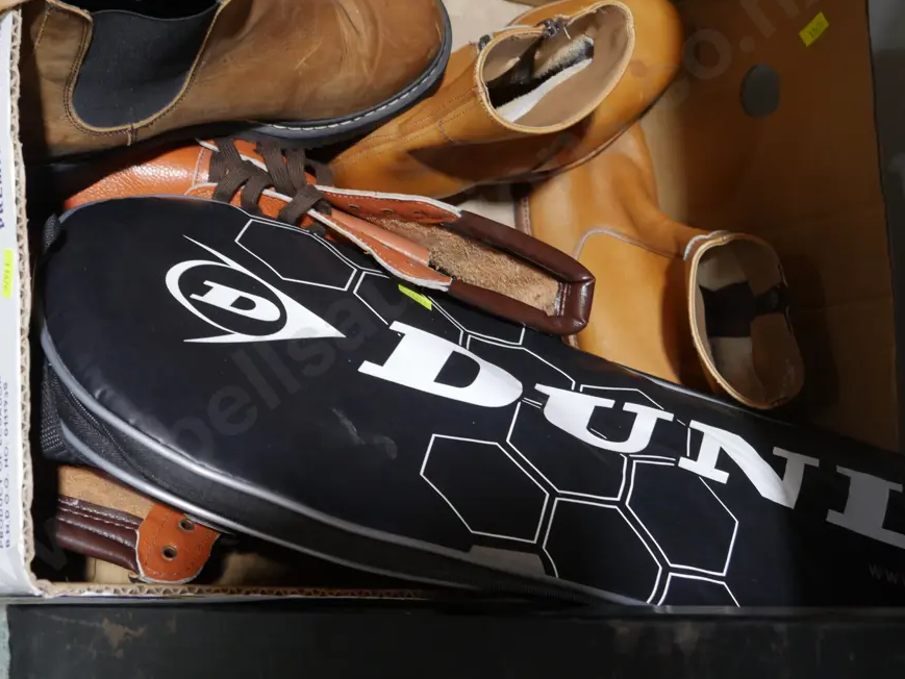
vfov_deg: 22.2
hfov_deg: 29.4
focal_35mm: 66
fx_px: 1726
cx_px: 398
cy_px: 285
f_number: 5.3
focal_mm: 28
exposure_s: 1/60
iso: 1250
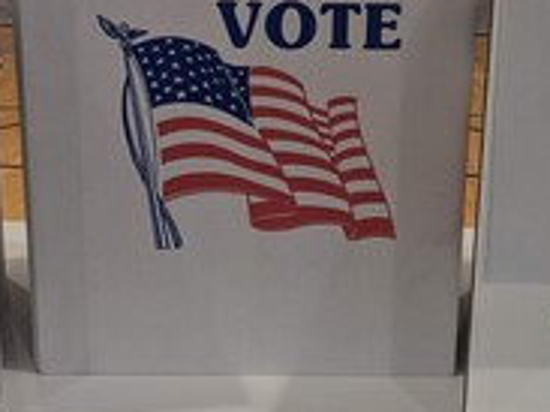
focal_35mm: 59
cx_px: 325
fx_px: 937
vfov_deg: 24.8
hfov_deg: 32.6
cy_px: 177
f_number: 1.73
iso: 118
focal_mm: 4.38
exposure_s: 1/120
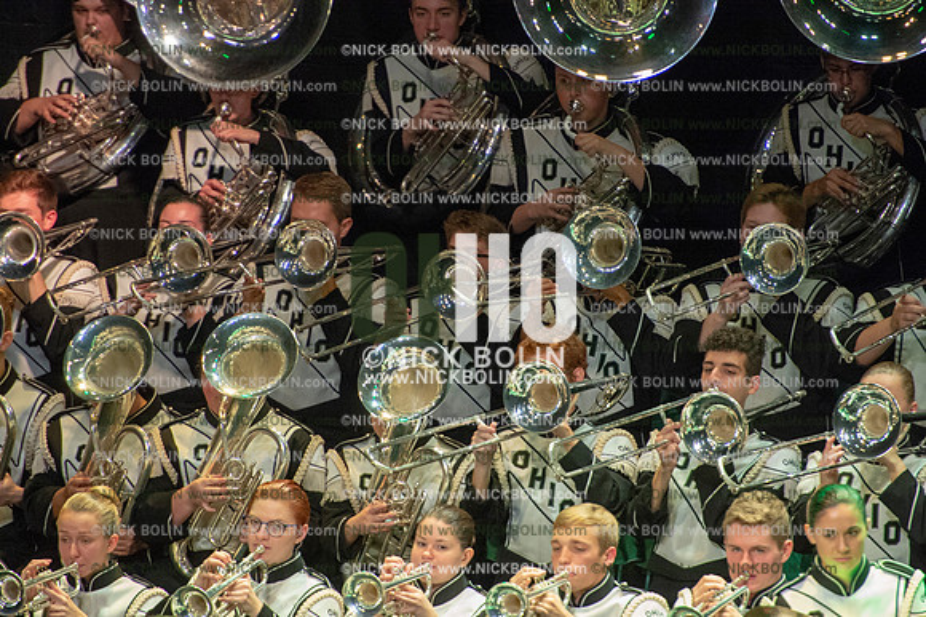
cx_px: 463
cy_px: 308
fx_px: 10283
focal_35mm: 400
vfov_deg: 3.4
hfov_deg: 5.2
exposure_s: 1/320
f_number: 5.6
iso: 8000
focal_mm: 400
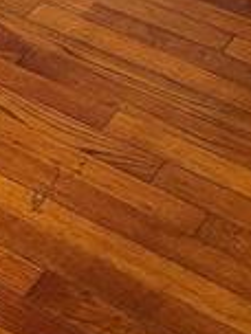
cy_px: -272
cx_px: -31
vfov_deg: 13.5
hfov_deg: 11.2
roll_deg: +0.9
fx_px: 1267
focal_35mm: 131
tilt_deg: -24.9
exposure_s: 1/61
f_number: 1.6
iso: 125
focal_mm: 4.2
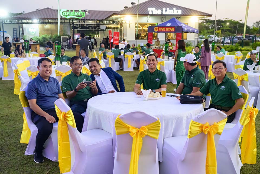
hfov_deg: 48.5
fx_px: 289
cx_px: 130
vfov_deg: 33.4
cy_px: 87
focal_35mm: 40
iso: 10000
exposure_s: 1/250
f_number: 4
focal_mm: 40
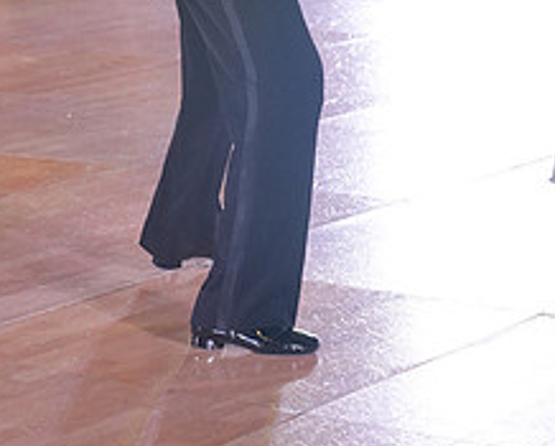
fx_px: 2665
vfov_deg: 9.4
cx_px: 477
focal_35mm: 162
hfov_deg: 11.8
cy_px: -168
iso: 2000
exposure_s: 1/400
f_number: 4
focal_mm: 65
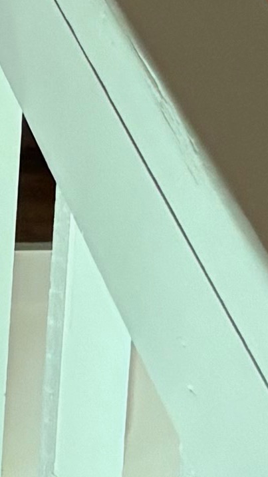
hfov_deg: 5.1
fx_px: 2854
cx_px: -517
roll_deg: -1.0
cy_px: -702
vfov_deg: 8.6
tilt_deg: -10.3
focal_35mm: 226
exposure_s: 1/60
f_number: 1.6
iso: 250
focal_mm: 5.96
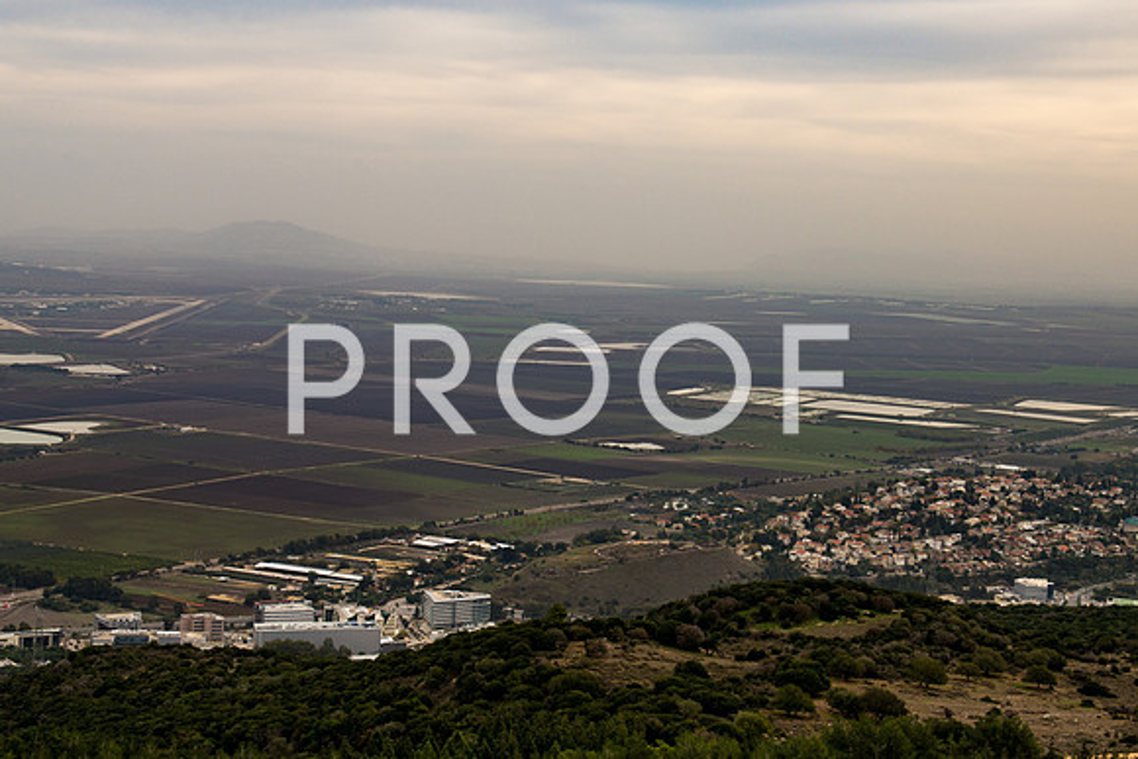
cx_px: 569
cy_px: 380
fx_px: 1793
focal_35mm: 57
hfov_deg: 35.2
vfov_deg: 23.9
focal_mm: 38
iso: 100
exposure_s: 1/800
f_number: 3.5
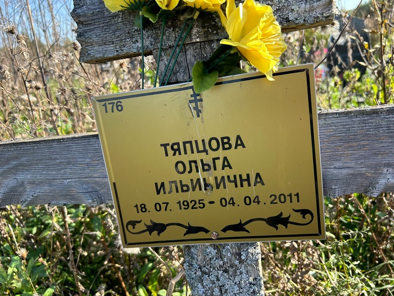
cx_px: 197
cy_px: 148
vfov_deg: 53.1
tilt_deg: -18.5
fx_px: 296
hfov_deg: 67.3
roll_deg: +6.6
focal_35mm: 26
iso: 50
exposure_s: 1/763
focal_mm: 5.7
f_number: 1.5
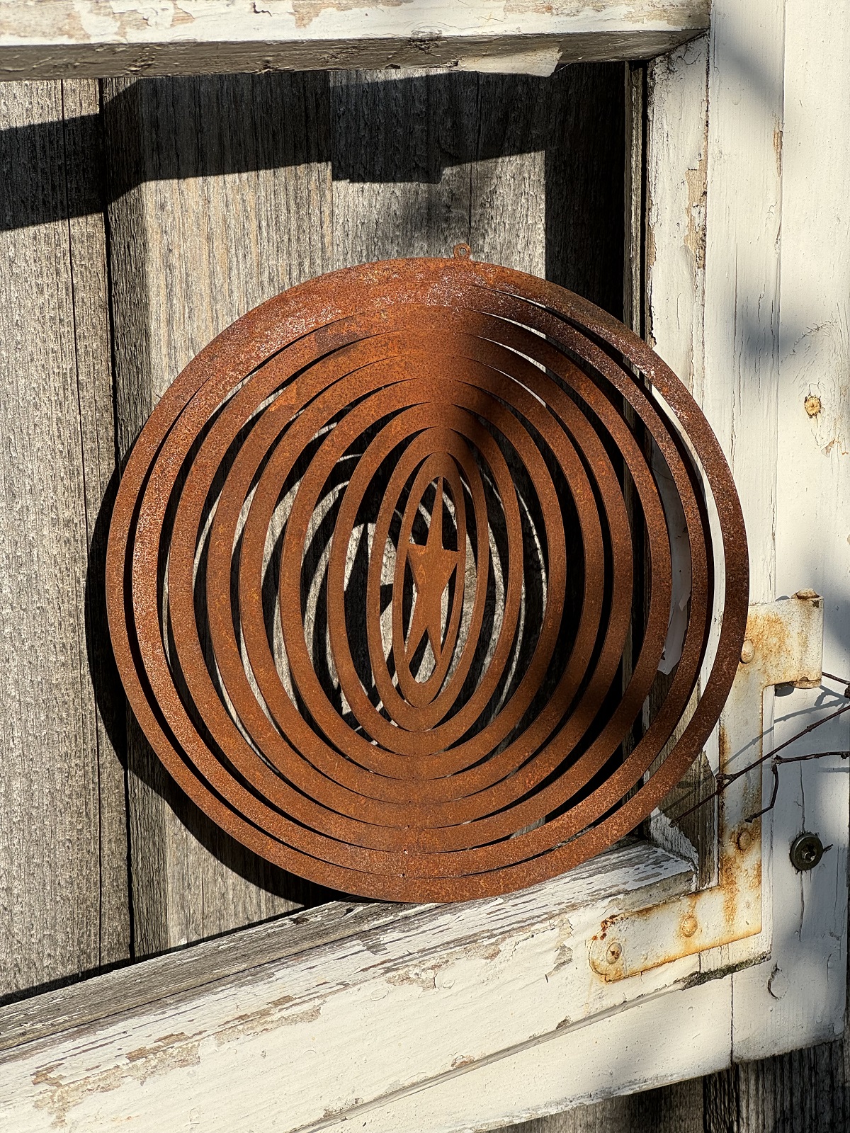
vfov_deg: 25.3
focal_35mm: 77
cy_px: 566
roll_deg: +0.4
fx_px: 2521
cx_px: 425
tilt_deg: -10.7
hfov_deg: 19.1
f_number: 2.8
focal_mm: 9
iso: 25
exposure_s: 1/861
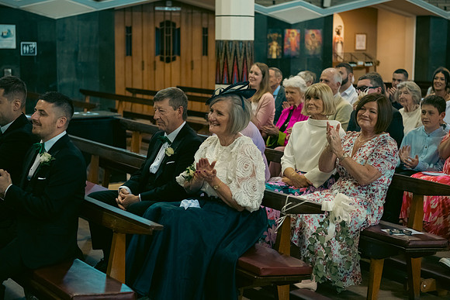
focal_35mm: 70
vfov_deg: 19.5
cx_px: 225
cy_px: 150
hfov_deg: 28.8
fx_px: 875
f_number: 3.5
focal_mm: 70
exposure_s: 1/160
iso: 1000
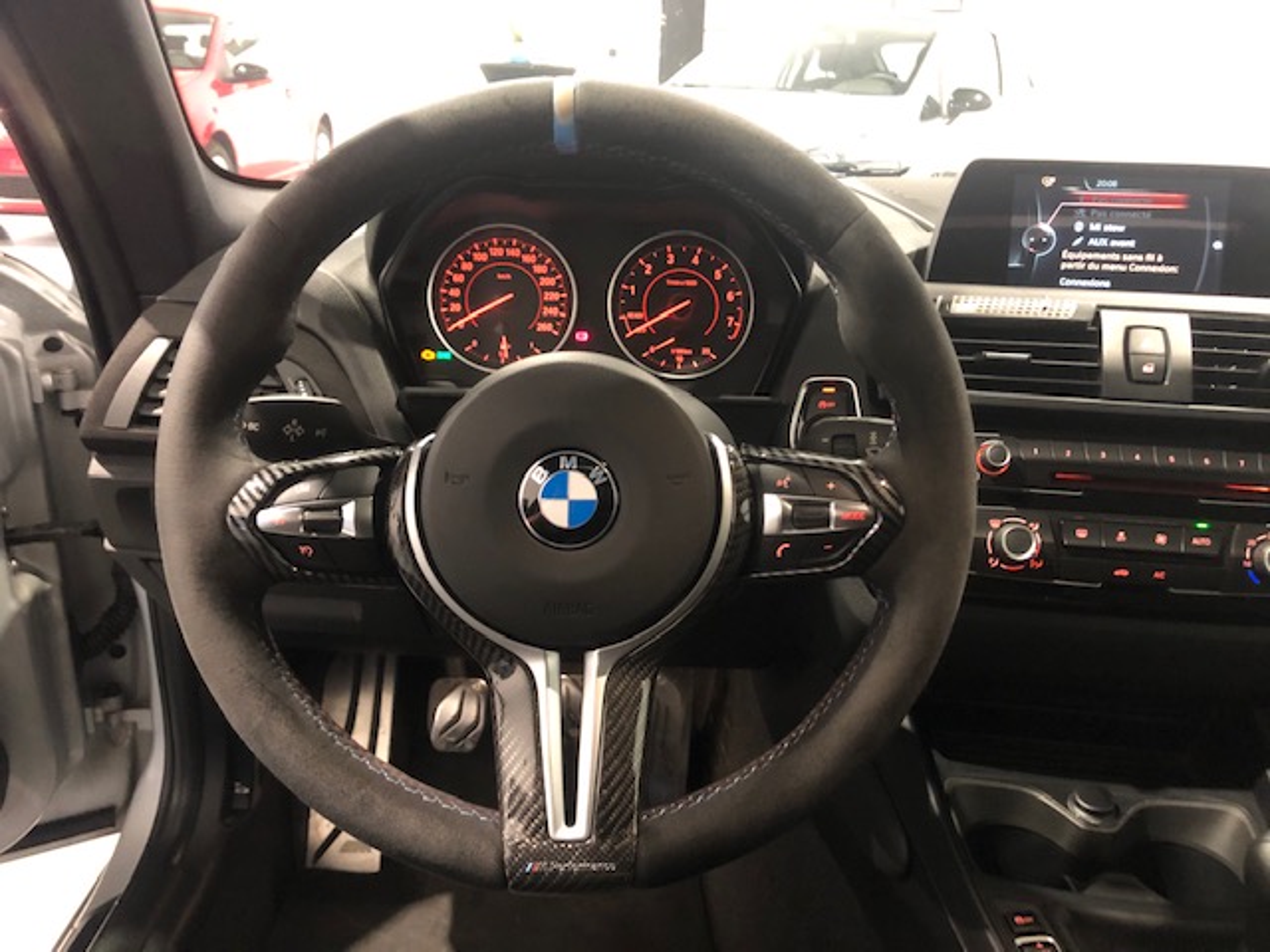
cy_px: 476
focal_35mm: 28
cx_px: 635
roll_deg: -2.4
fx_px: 1027
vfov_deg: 49.7
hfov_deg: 63.4
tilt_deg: -21.0
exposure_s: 1/4
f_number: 1.8
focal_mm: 3.99
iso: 100
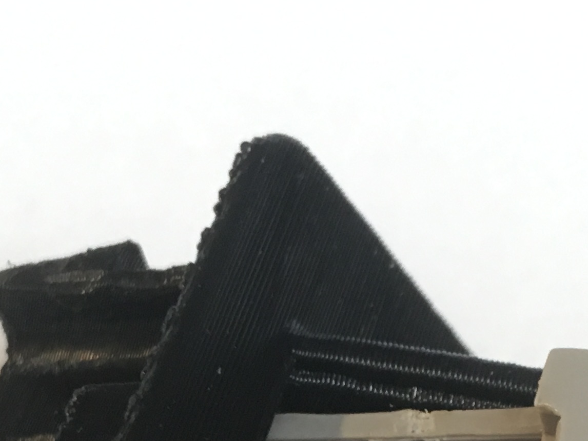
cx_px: 419
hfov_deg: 19.2
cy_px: 706
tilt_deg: -51.3
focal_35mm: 102
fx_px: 1733
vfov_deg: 13.5
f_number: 2.2
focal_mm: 4.15
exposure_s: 1/33
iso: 125
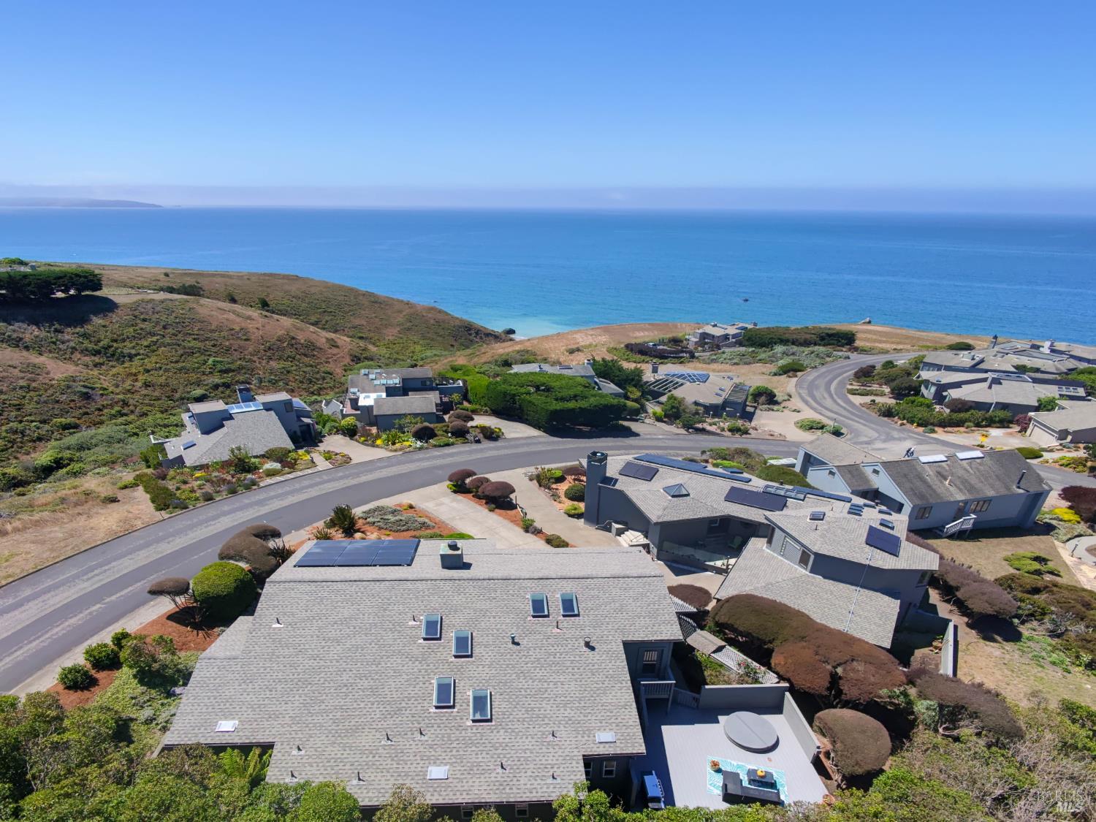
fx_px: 507
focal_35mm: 16
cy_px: 411
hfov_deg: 94.5
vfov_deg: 78.1
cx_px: 548
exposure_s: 1/1700
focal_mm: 16
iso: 102
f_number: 2.6
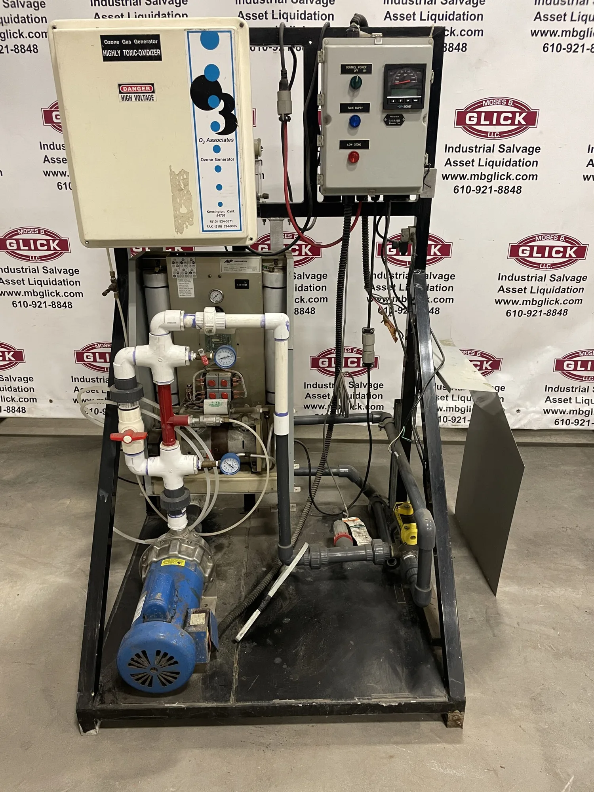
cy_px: 396
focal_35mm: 26
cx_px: 297
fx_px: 595
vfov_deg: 67.3
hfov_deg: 53.1
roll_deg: +0.6
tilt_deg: -22.4
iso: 400
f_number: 1.6
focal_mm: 4.2
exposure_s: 1/60
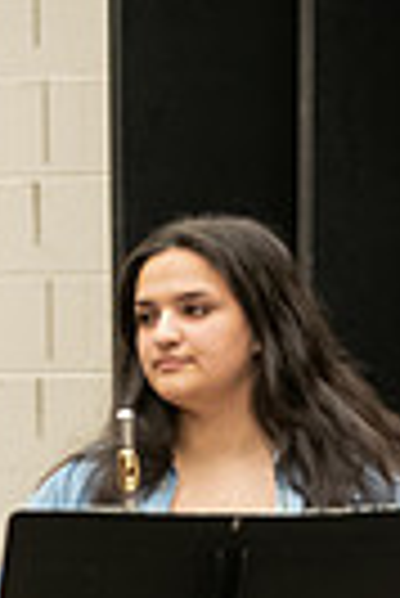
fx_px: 5502
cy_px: 994
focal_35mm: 331
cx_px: -4
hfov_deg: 4.2
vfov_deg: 6.1
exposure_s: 1/200
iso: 2500
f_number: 2.8
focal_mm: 98
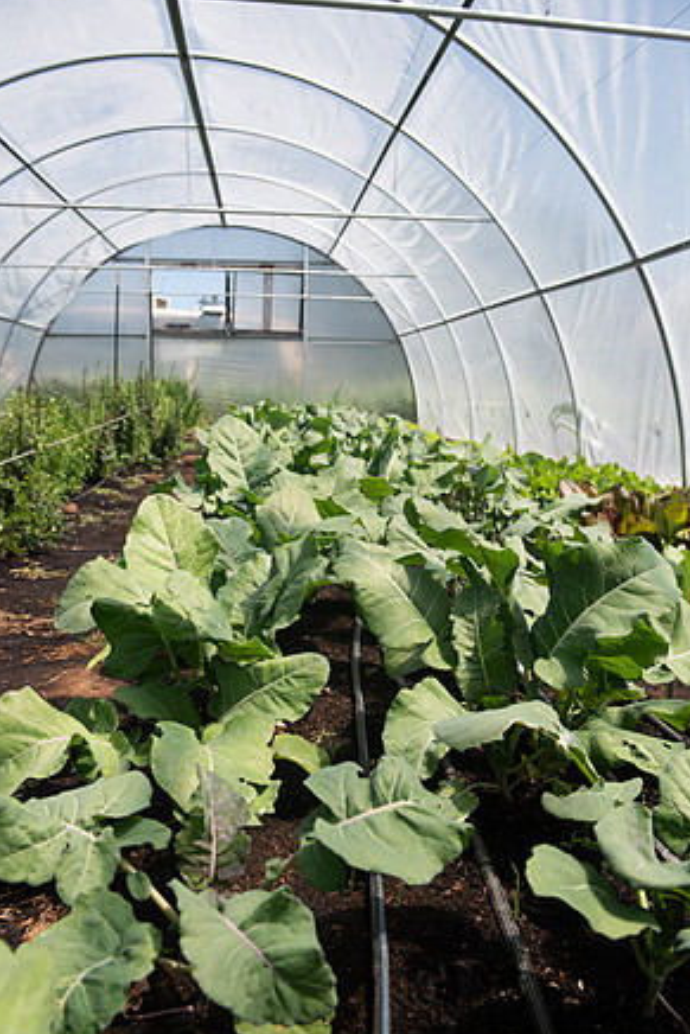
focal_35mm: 32
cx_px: 346
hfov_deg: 41.1
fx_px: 919
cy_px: 515
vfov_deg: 58.7
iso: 500
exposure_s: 1/2500
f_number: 4.5
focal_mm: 31
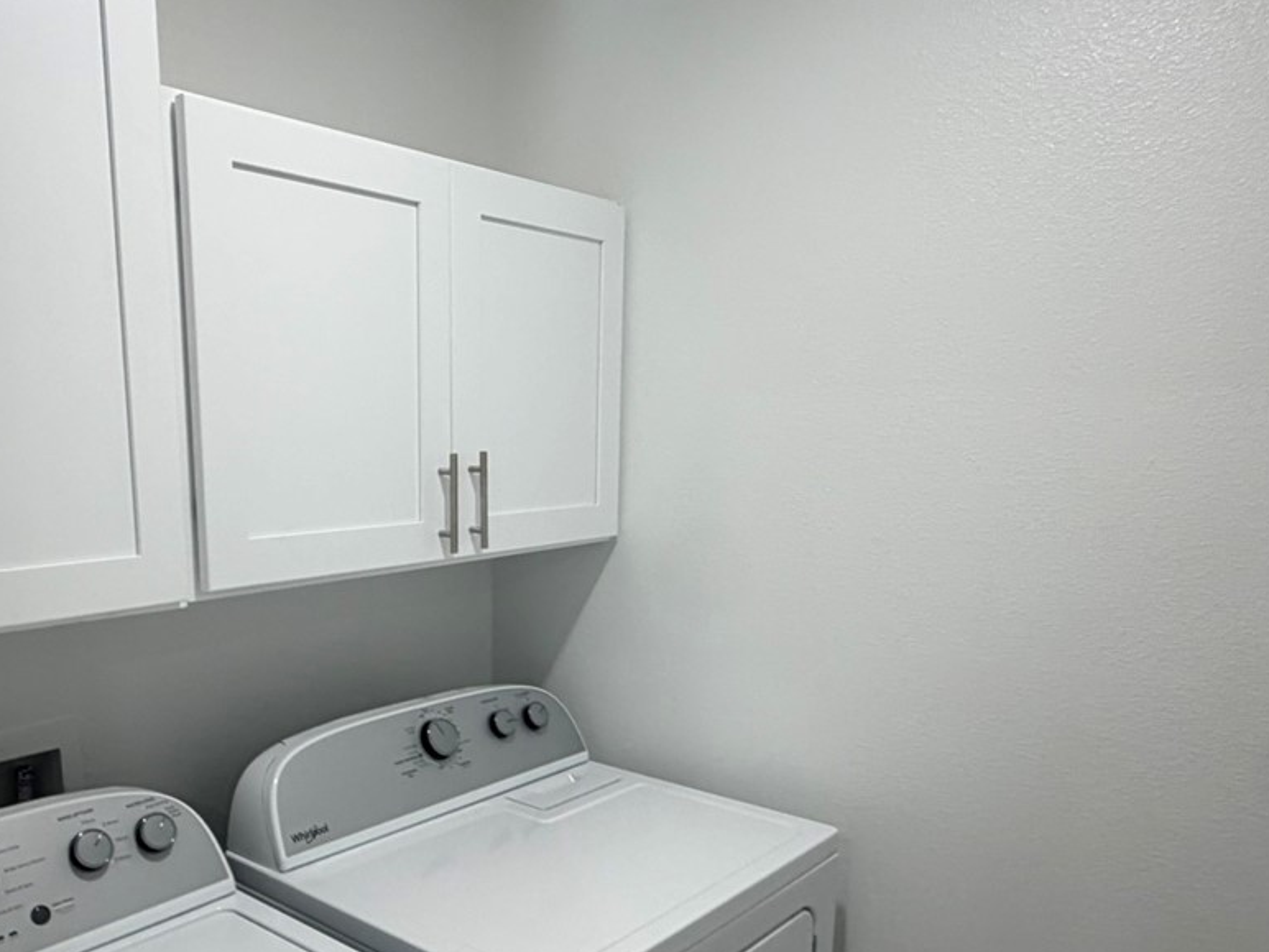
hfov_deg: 61.2
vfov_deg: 47.5
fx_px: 1063
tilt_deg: -11.2
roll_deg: +0.6
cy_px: 633
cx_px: 516
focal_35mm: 29
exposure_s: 1/120
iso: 125
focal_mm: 2.22
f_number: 2.2
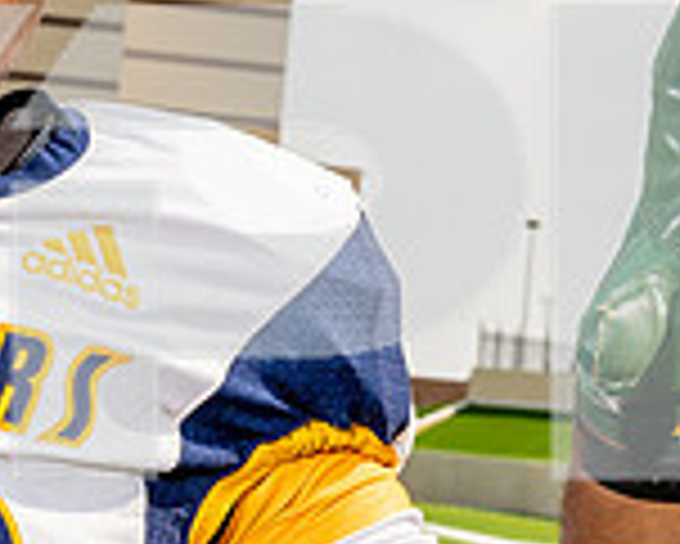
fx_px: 2497
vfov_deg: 12.5
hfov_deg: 15.1
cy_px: 245
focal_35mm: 124
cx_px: -77
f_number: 8
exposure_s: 1/250
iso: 100
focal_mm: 33
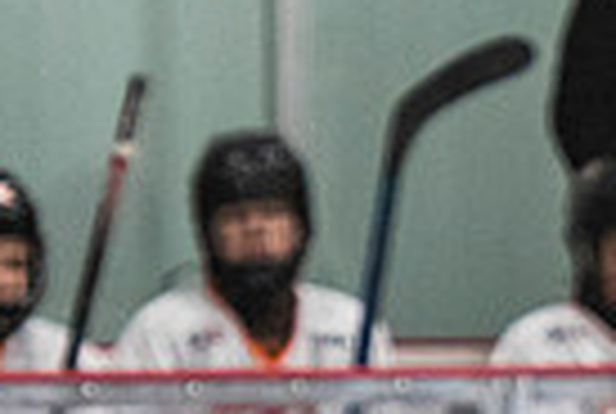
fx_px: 17731
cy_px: 803
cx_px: 1283
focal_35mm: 1034
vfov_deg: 1.3
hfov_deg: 2.0
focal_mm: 140
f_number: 2.8
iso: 1400
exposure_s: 1/640
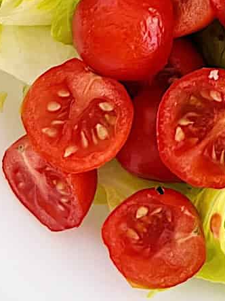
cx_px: 360
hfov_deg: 14.4
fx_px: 815
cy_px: -121
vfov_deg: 18.9
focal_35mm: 94
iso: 250
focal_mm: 5.7
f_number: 1.5
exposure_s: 1/60
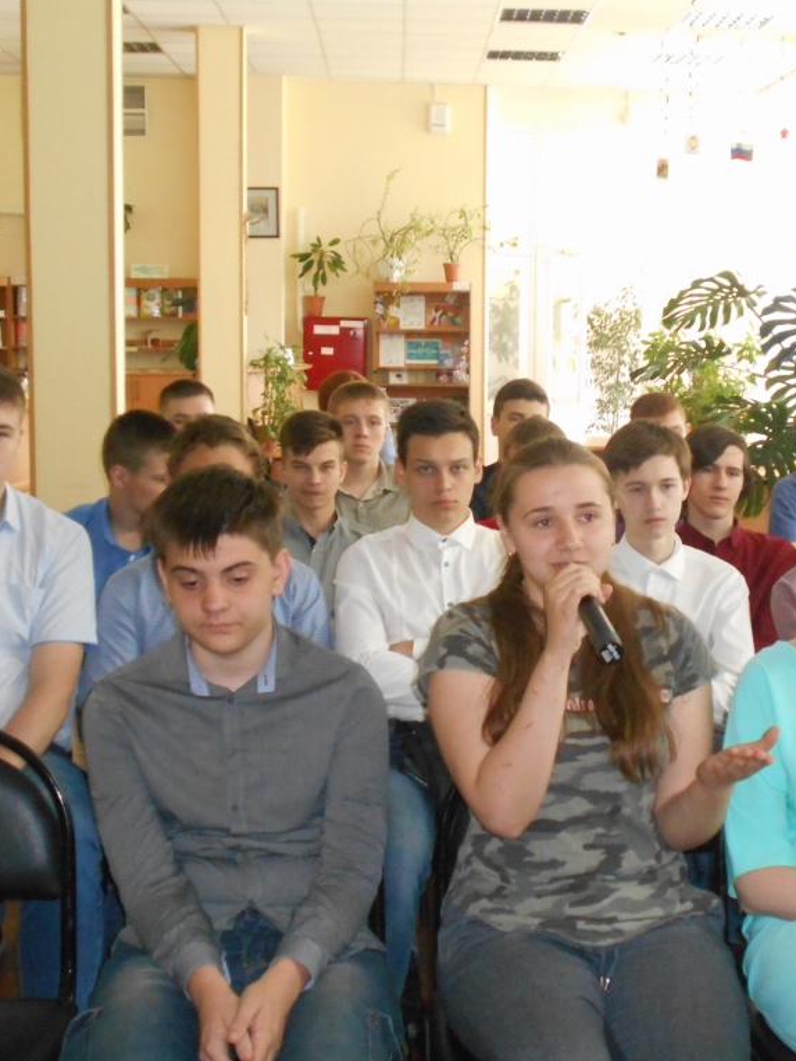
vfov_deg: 32.7
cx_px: 526
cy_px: 530
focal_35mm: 59
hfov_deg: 24.7
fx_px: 1809
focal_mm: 7.7
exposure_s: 1/30
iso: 640
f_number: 4.2
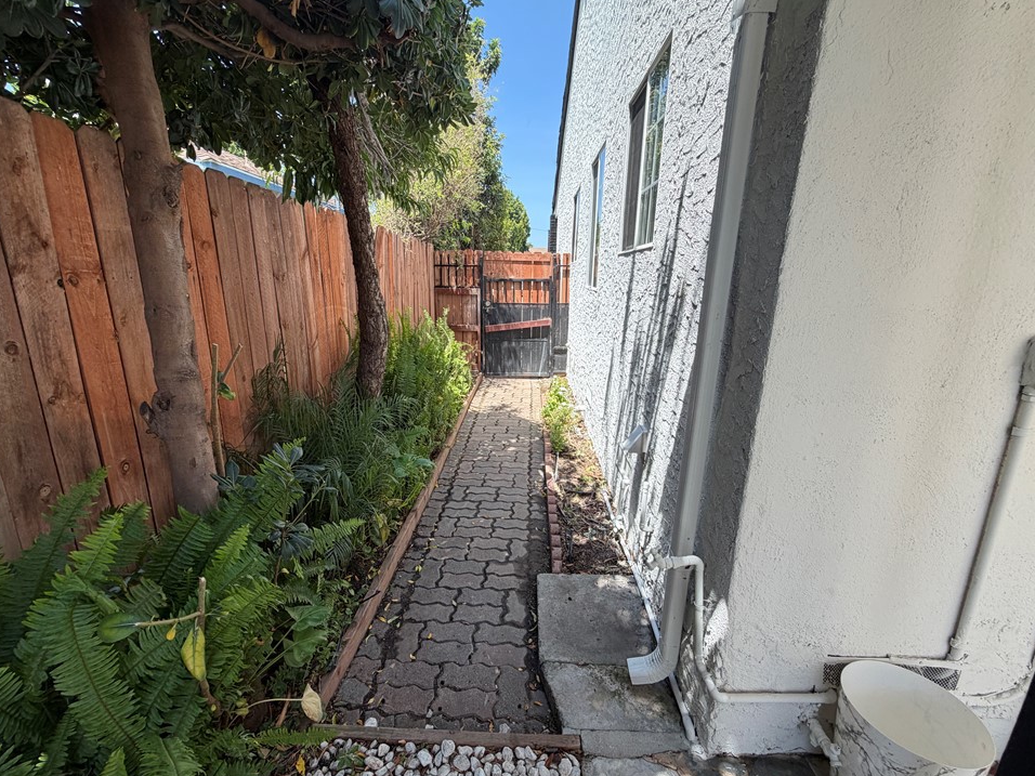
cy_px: 390
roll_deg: +0.0
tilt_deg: -15.7
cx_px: 507
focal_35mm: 15
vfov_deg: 81.7
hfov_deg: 98.2
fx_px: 448
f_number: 2.2
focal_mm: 2.22
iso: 64
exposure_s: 1/502
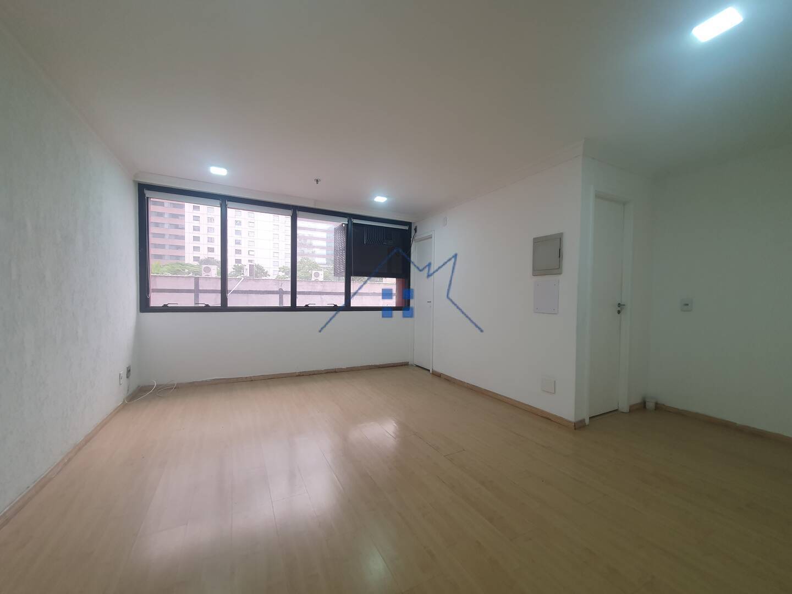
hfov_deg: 106.2
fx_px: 297
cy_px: 297
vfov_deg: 89.9
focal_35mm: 13
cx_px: 396
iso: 125
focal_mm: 1.8
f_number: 2.2
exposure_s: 1/60
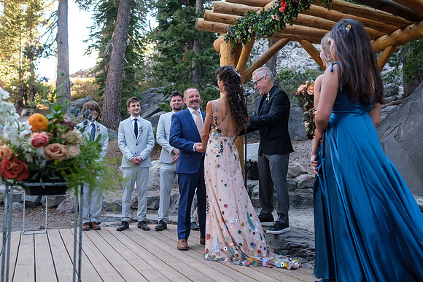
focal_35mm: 35
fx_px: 411
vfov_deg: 37.9
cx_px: 212
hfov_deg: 54.4
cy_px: 141
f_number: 2.5
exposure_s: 1/140
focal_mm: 23
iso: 160
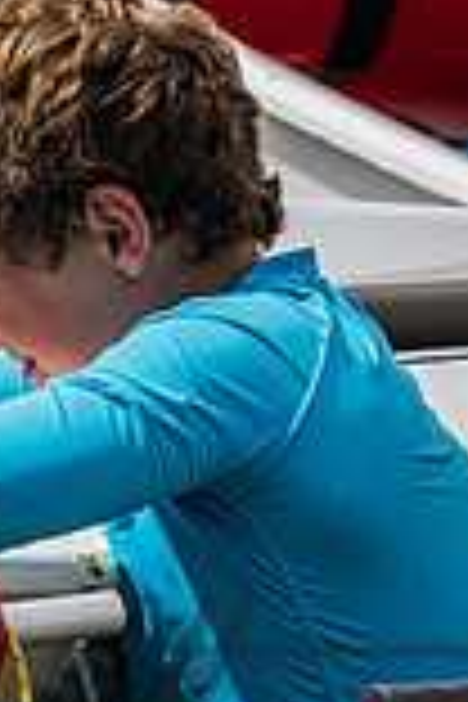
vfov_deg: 4.4
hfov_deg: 3.0
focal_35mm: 463
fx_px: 9028
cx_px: -81
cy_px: 702
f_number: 7.6
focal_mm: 160
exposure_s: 1/1250
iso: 250
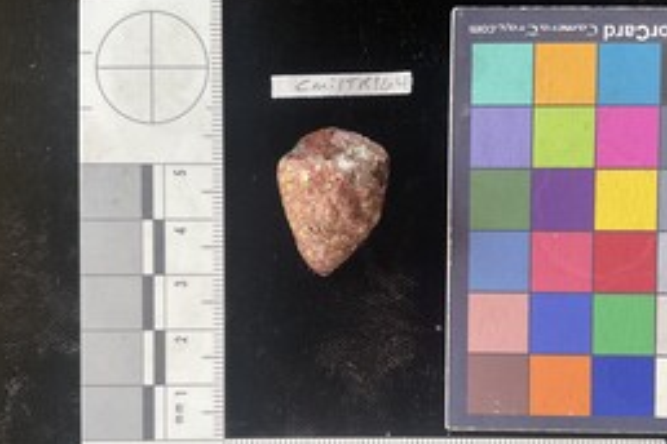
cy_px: 280
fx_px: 760
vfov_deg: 32.5
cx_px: 396
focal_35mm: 41
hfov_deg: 47.2
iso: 64
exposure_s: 1/60
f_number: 1.8
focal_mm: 3
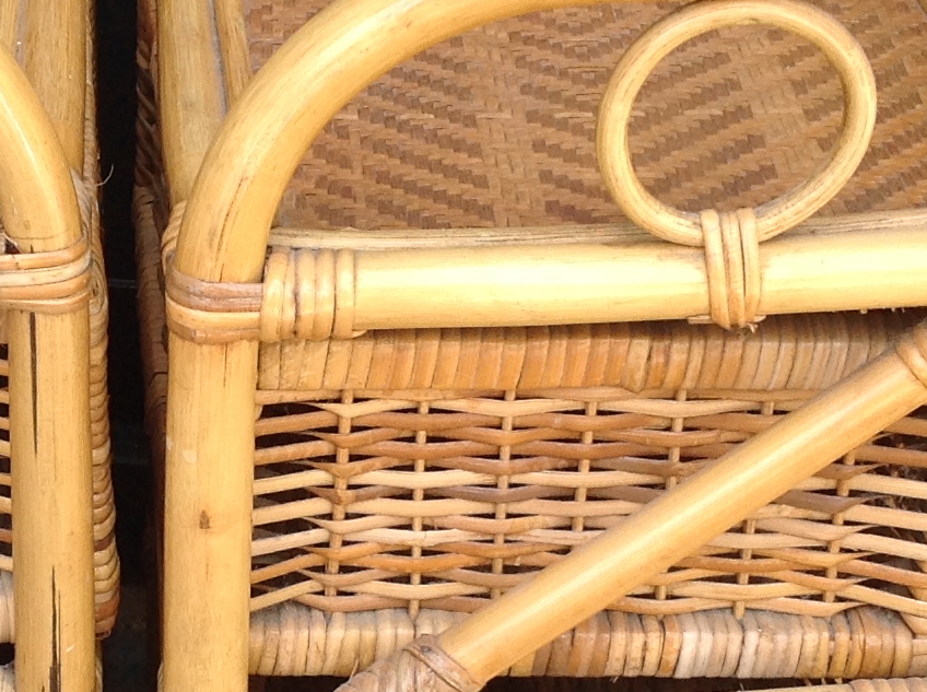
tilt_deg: -26.7
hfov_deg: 18.2
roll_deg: -1.3
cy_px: 454
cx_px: 159
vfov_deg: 13.8
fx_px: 2861
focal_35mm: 107
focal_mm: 4.28
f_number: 2.4
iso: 50
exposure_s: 1/229
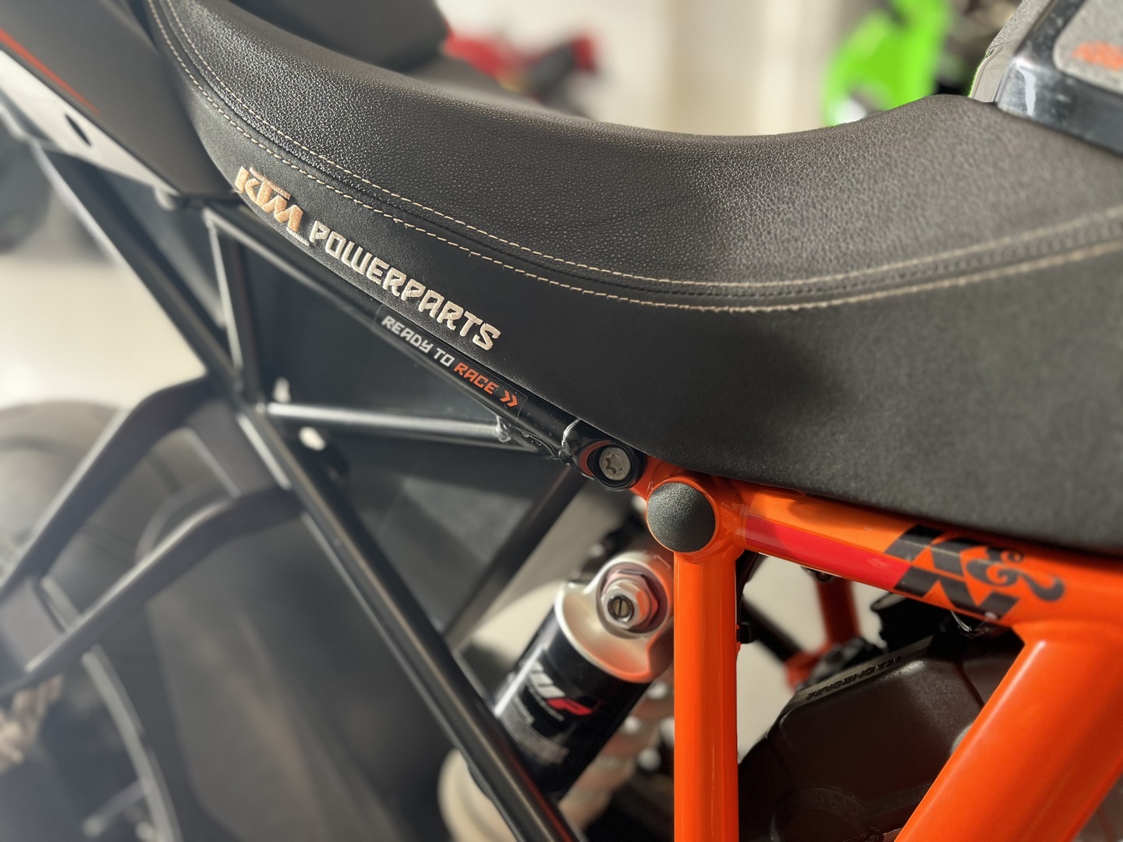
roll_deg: -0.3
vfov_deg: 53.1
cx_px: 562
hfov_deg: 67.3
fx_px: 843
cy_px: 421
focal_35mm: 26
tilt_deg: -23.6
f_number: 1.6
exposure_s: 1/100
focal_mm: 5.1
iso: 125
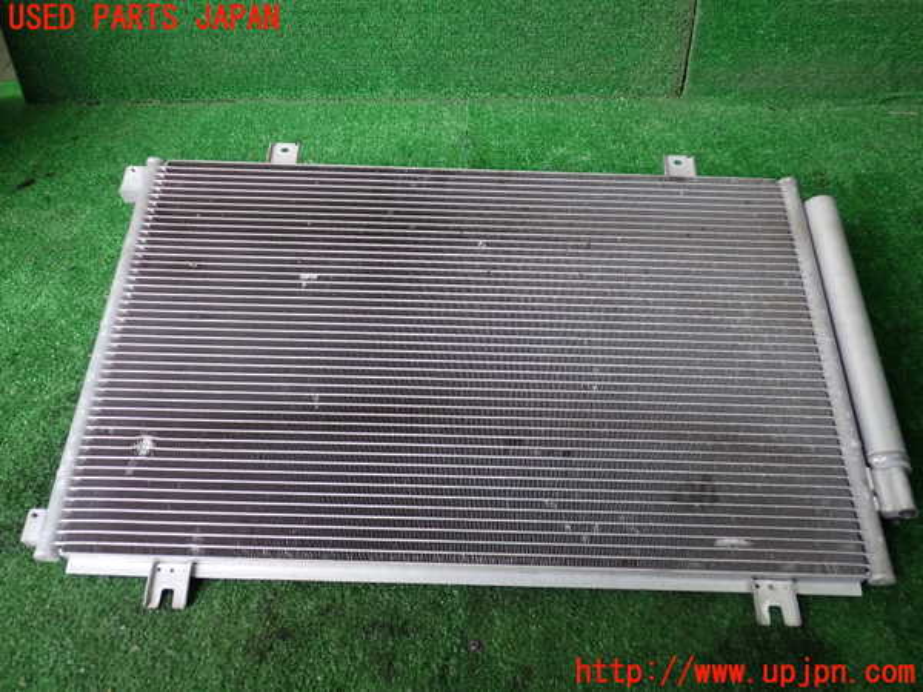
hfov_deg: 60.0
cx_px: 462
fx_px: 800
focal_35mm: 30
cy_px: 346
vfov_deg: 46.8
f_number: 2.3
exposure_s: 1/100
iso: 200
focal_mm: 5.4
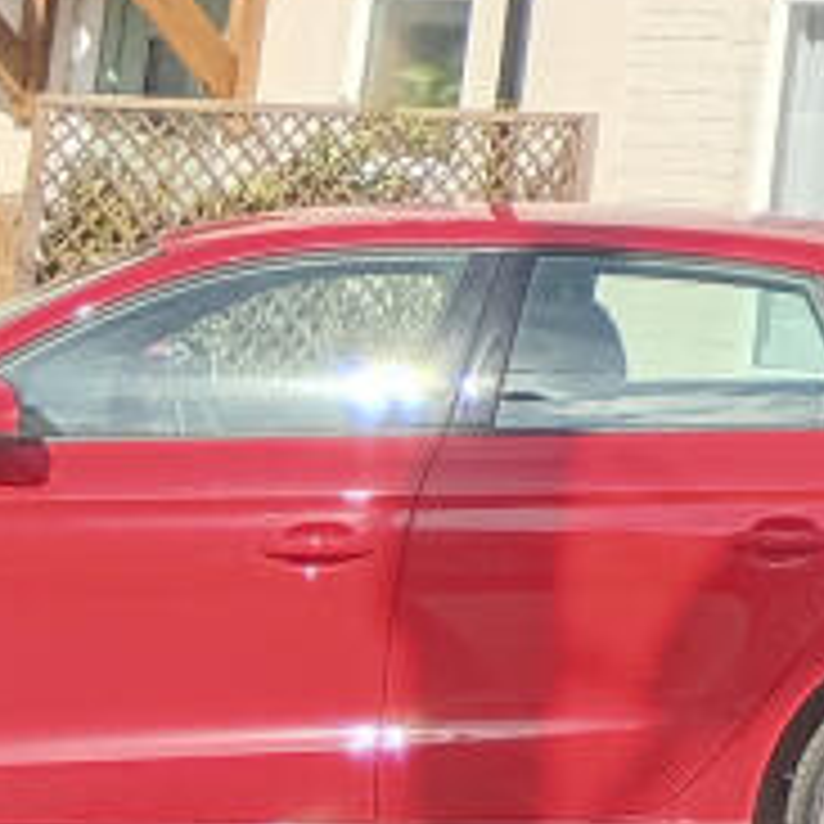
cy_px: -500
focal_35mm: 109
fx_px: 2935
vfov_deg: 14.6
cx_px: 2139
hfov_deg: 11.9
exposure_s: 1/333
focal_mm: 3.86
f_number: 1.8
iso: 25
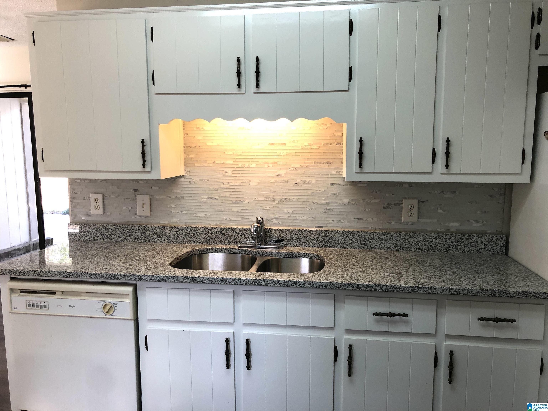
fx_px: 443
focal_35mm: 28
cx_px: 274
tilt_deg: -7.7
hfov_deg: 63.4
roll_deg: +0.4
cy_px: 206
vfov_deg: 49.7
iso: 25
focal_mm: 4
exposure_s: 1/40
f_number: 1.8
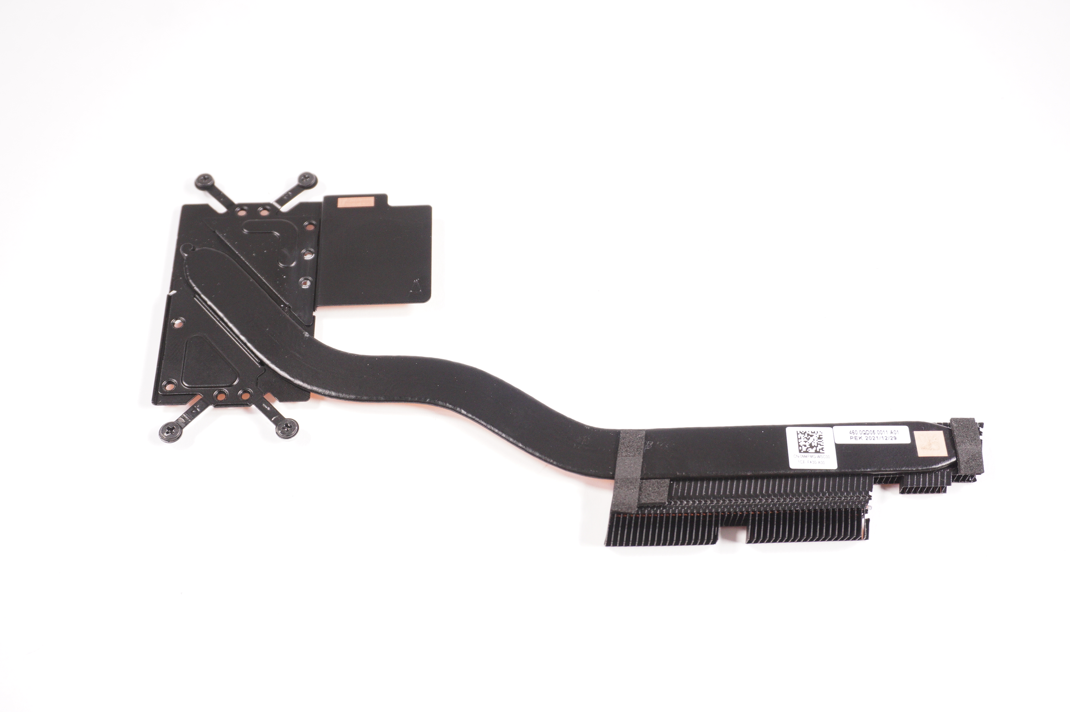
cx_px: 535
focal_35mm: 40
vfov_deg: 33.0
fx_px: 1203
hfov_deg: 48.0
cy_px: 356
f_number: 5.6
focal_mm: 27
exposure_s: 1/250
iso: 800
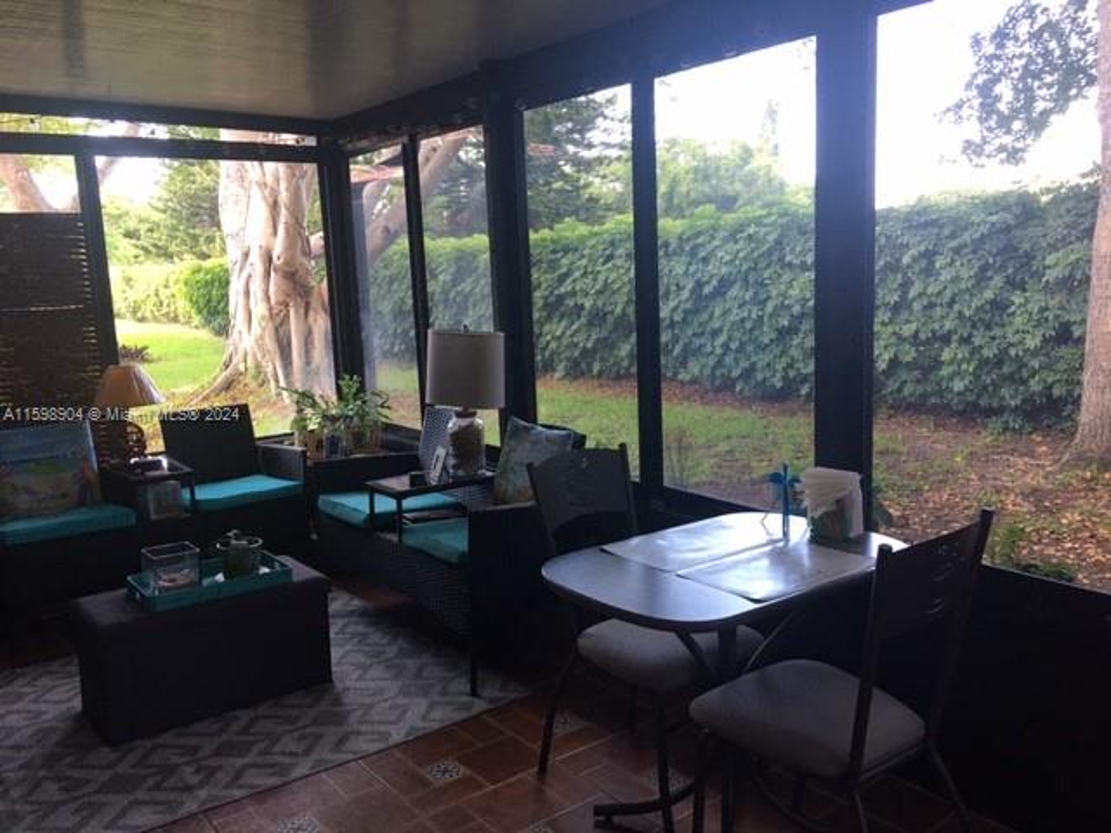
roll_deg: +3.4
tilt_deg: -7.5
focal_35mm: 29
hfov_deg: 61.7
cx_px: 556
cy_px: 416
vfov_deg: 48.2
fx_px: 931
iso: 32
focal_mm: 4.15
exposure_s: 1/30
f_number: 2.2
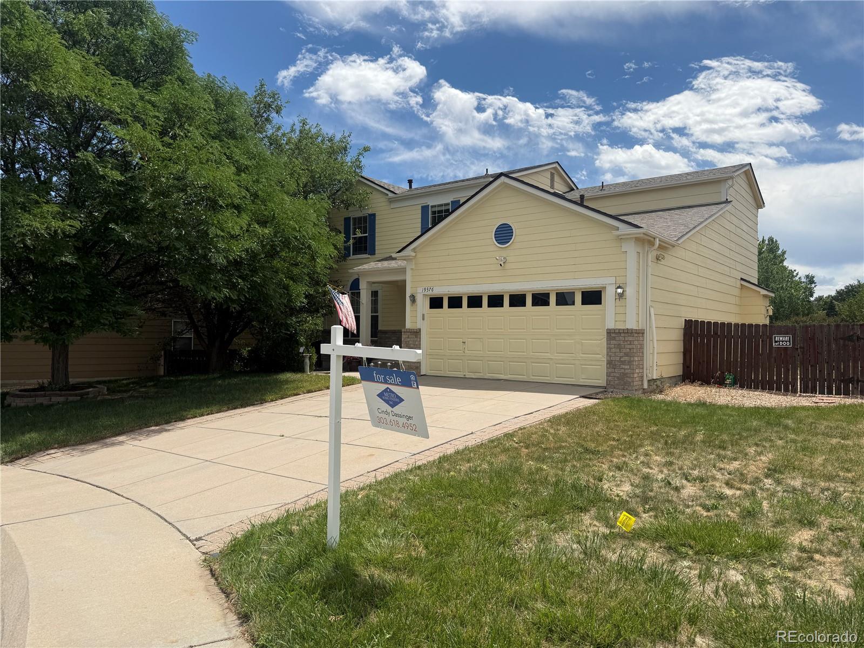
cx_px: 432
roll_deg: -0.2
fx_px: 599
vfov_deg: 56.8
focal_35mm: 24
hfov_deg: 71.6
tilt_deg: +0.7
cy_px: 324
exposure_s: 1/6711
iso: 80
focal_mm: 6.76
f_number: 1.78
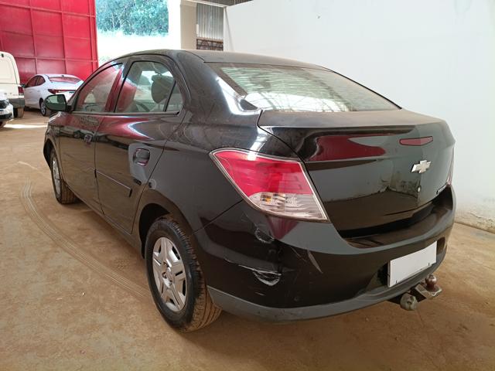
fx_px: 372
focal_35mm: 26
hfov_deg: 67.3
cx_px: 248
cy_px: 186
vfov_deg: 53.1
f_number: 1.8
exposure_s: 1/60.1
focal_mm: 4.81
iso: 375
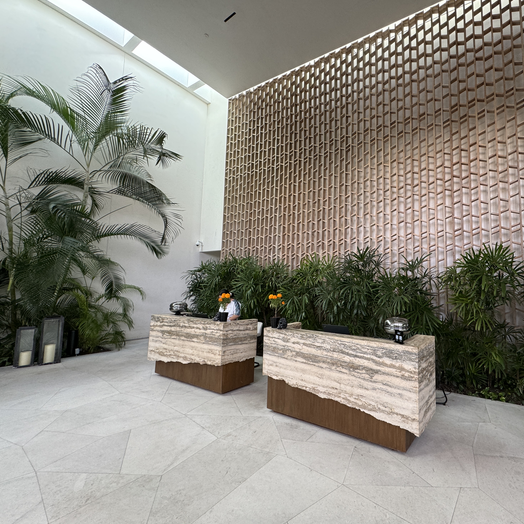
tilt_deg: +3.9
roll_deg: -0.6
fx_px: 291
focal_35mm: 17
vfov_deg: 84.0
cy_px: 258
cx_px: 340
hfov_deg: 81.7
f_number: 2.2
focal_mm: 2.22
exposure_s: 1/99
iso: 125
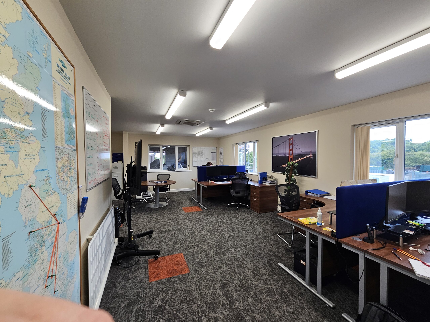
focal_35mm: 13
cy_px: 161
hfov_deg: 106.2
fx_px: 161
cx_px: 215
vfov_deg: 89.9
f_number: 2.2
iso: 80
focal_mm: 2.2
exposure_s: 1/100
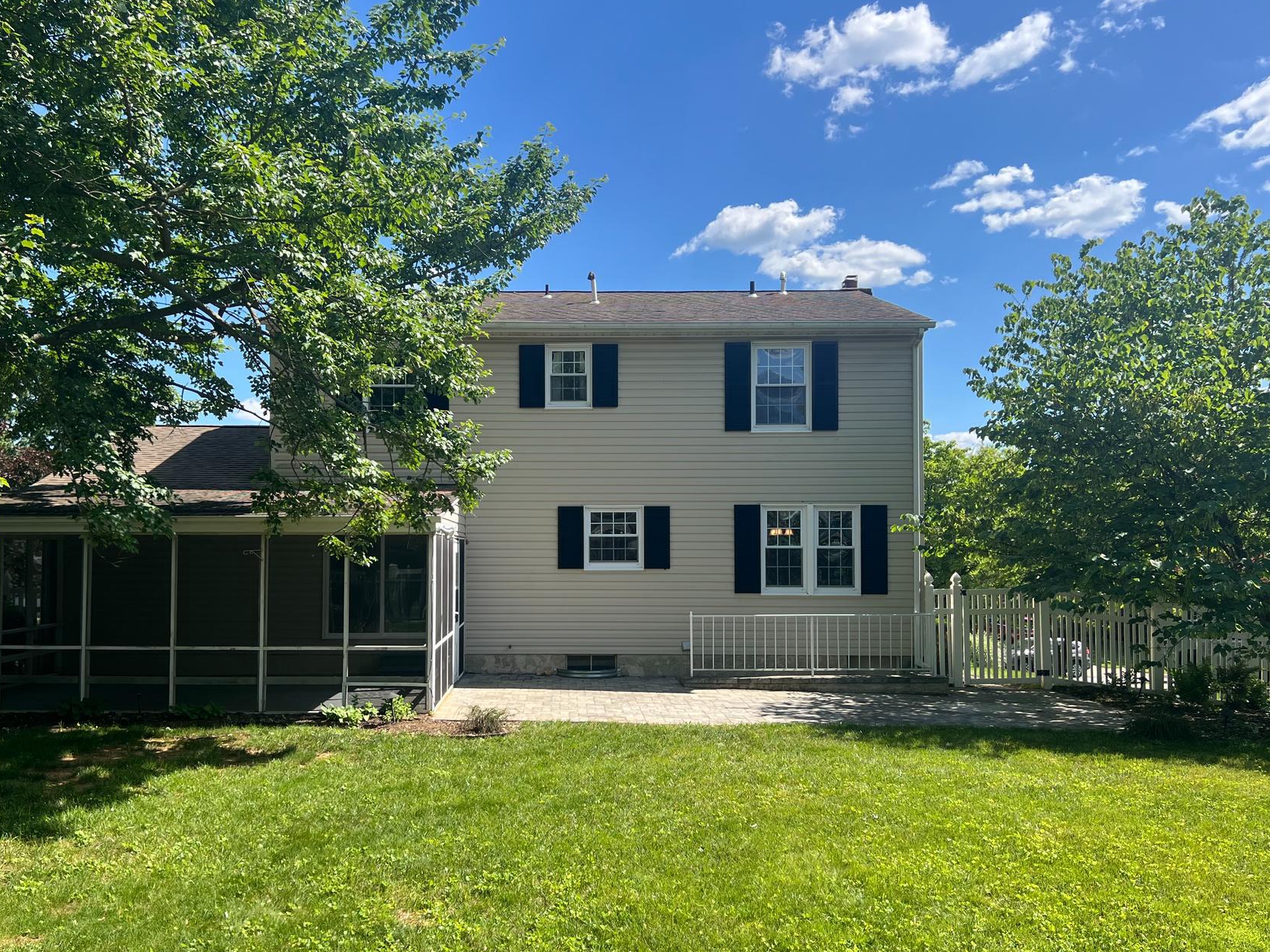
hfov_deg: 56.6
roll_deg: +0.1
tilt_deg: +2.1
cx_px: 556
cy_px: 532
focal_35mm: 32
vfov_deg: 44.1
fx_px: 1174
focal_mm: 5.7
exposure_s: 1/2404
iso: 50
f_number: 1.5
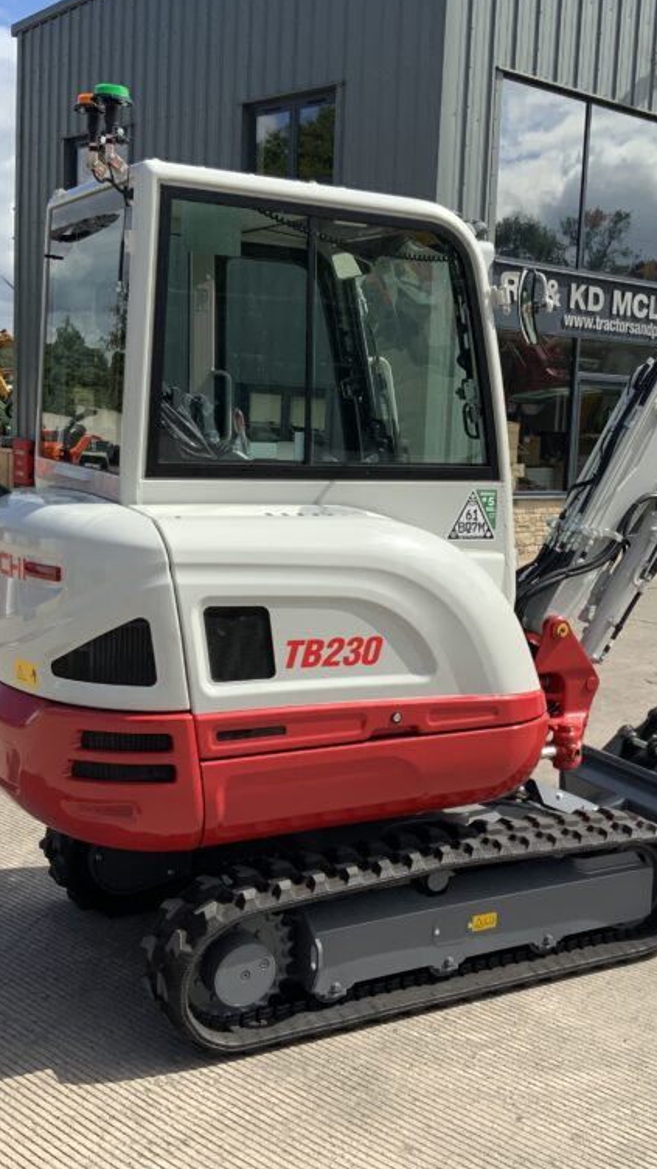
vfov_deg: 47.4
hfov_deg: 27.1
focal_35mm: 43
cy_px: 578
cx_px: 541
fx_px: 1332
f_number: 1.8
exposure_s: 1/1912
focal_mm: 3
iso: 16
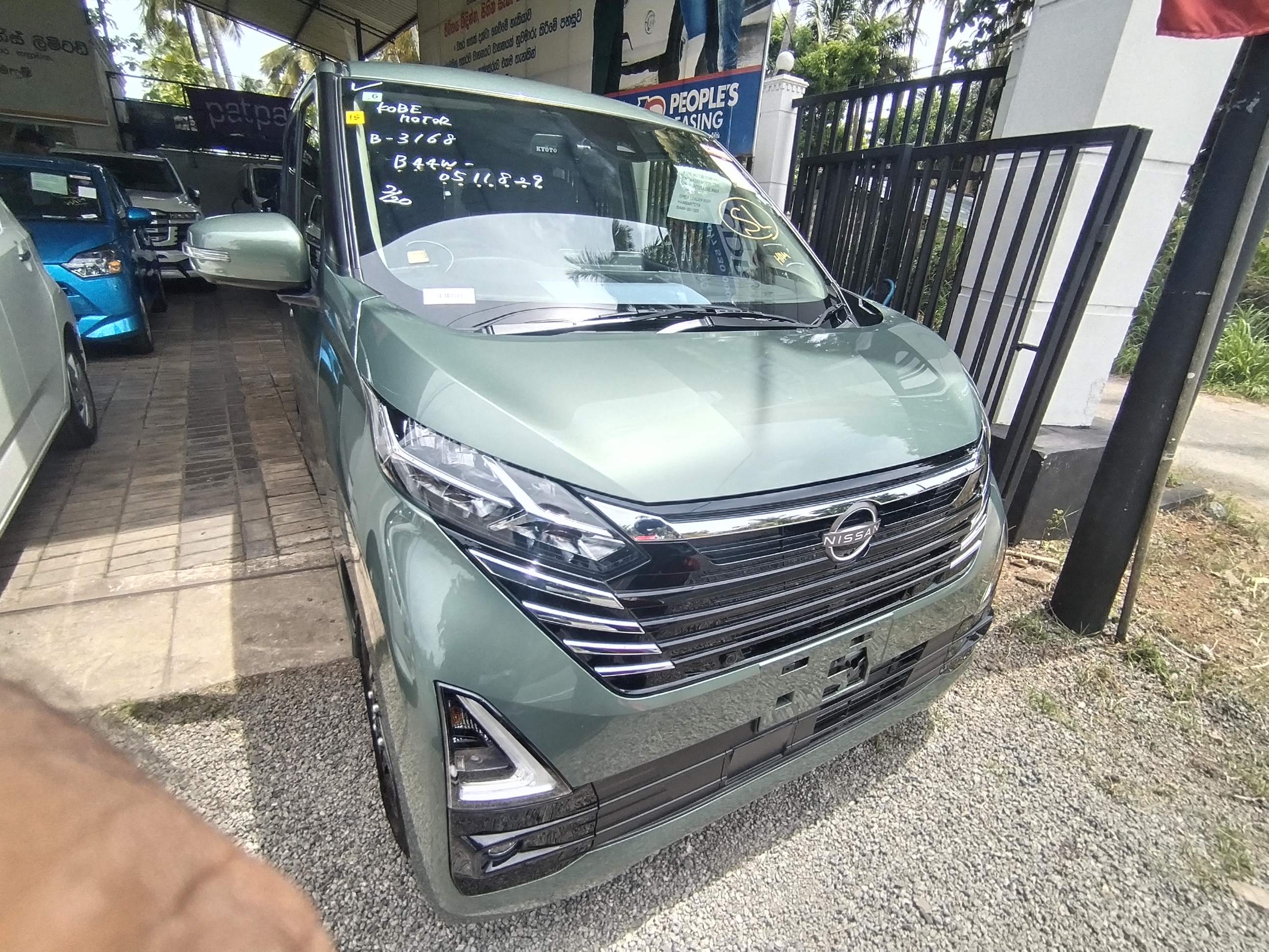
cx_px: 634
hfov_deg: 91.0
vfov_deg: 74.7
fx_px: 623
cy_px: 476
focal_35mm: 17
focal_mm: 1.42
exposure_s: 1/686
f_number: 2.2
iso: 100
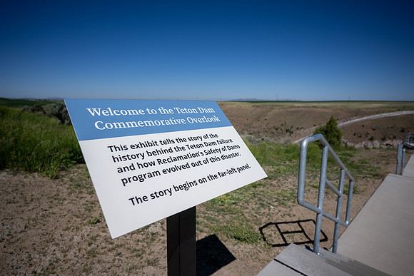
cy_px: 138
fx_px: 230
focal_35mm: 20
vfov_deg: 62.0
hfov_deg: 84.0
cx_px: 207
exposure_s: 1/2500
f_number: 4
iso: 100
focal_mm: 20
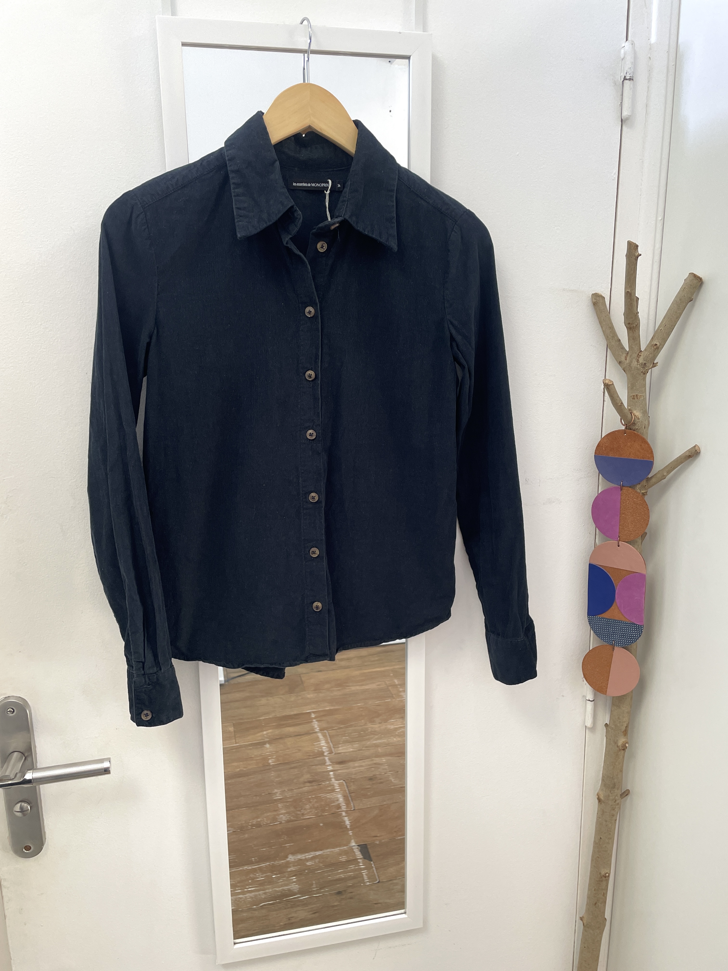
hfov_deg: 53.1
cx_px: 364
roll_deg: +1.5
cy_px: 486
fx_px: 729
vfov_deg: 67.3
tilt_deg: -11.8
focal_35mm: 26
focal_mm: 4.2
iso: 80
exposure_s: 1/100
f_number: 1.6
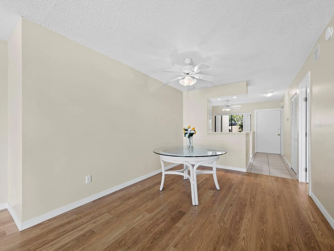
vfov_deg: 85.7
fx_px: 135
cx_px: 167
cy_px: 126
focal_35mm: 14
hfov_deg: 102.0
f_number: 11
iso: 400
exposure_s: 1/4
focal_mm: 7
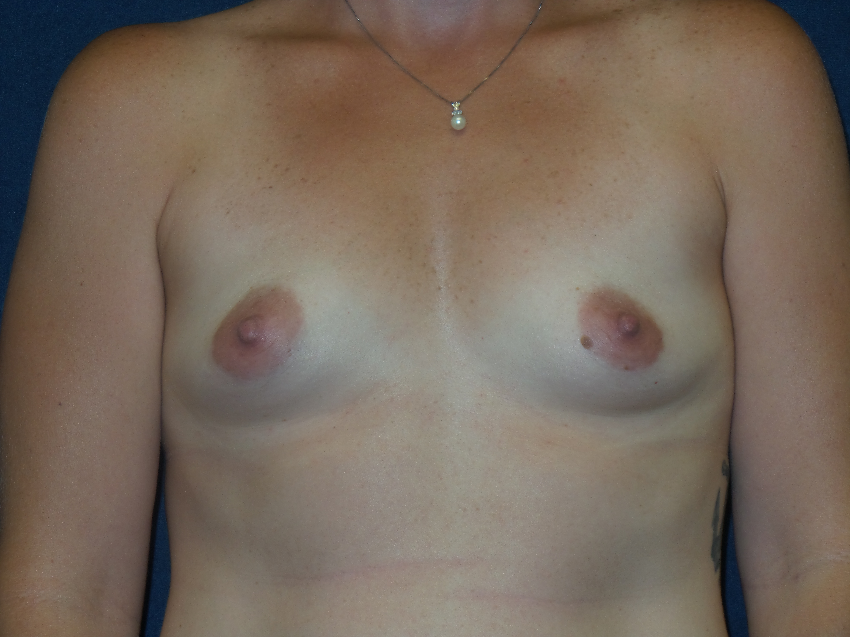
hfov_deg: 17.4
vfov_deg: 13.1
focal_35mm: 113
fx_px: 2775
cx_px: 425
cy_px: 318
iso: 125
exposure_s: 1/30
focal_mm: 20.3
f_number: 4
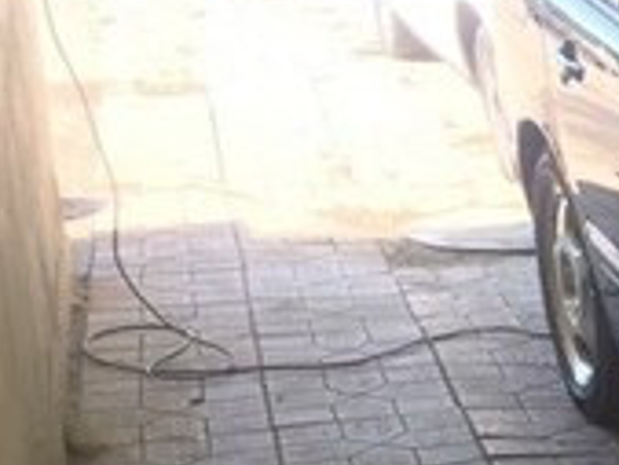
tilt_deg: -21.1
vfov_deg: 12.8
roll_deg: -0.8
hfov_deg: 15.6
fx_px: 2022
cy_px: 558
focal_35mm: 113
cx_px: 1004
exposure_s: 1/124
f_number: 2.2
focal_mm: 4.15
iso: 32
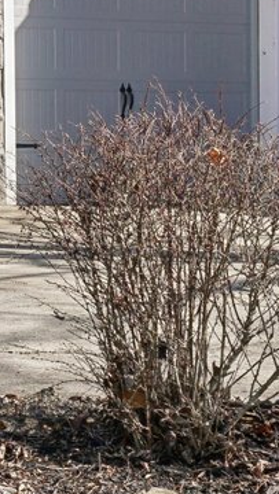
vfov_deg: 13.7
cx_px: -245
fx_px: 1877
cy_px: -335
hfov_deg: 8.2
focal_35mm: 143
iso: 100
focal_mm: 24
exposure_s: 1/250
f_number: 7.1
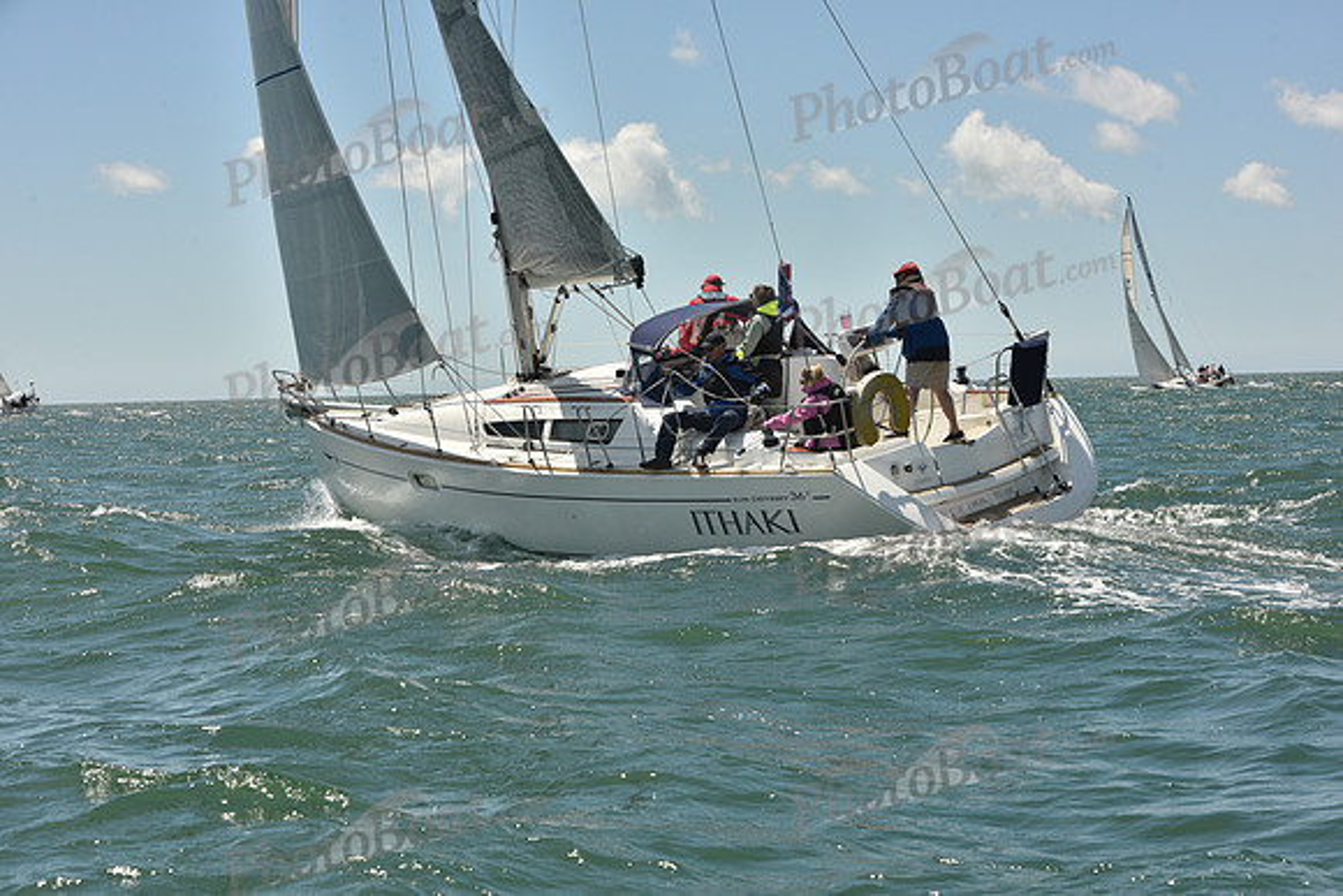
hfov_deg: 26.0
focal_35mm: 78
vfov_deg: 17.5
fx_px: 2910
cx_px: 672
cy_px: 448
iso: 320
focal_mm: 78
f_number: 11
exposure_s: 1/800
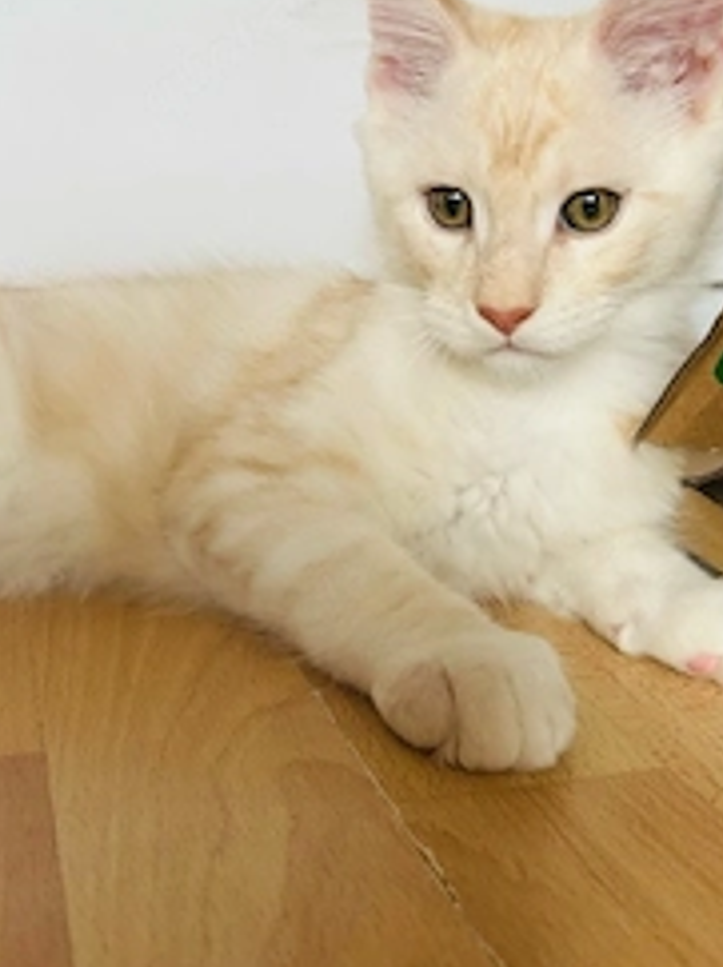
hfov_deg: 33.5
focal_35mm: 43
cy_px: 384
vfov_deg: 43.7
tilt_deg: -4.9
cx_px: 344
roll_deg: -0.3
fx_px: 1200
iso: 125
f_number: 1.5
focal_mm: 5.7
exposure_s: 1/121
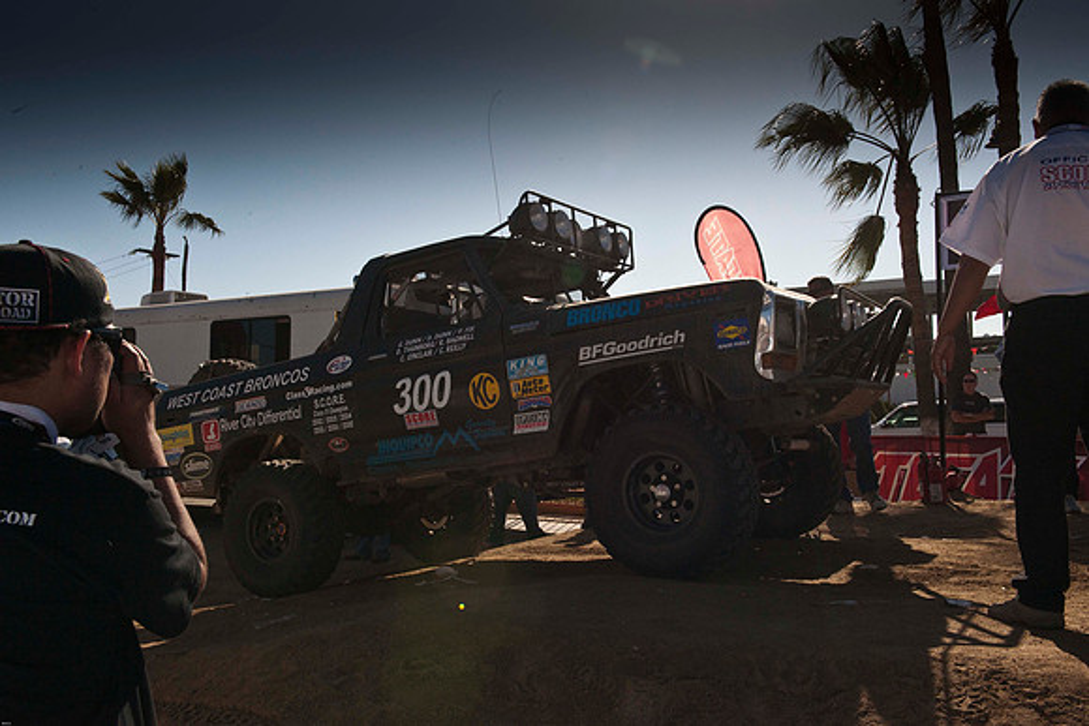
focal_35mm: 31
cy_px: 363
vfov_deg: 42.3
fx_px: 938
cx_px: 544
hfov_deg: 60.3
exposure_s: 1/1250
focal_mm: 31
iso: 400
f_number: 18
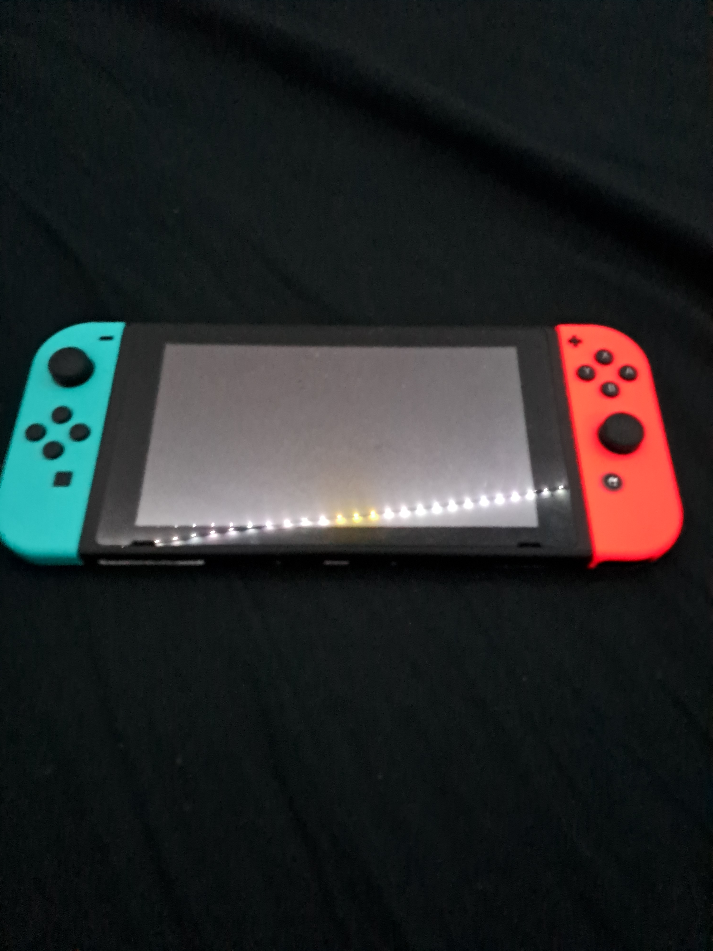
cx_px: 356
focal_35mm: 25
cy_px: 476
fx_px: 687
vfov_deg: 69.4
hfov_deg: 54.9
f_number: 1.8
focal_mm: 4.65
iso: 2500
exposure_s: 1/4
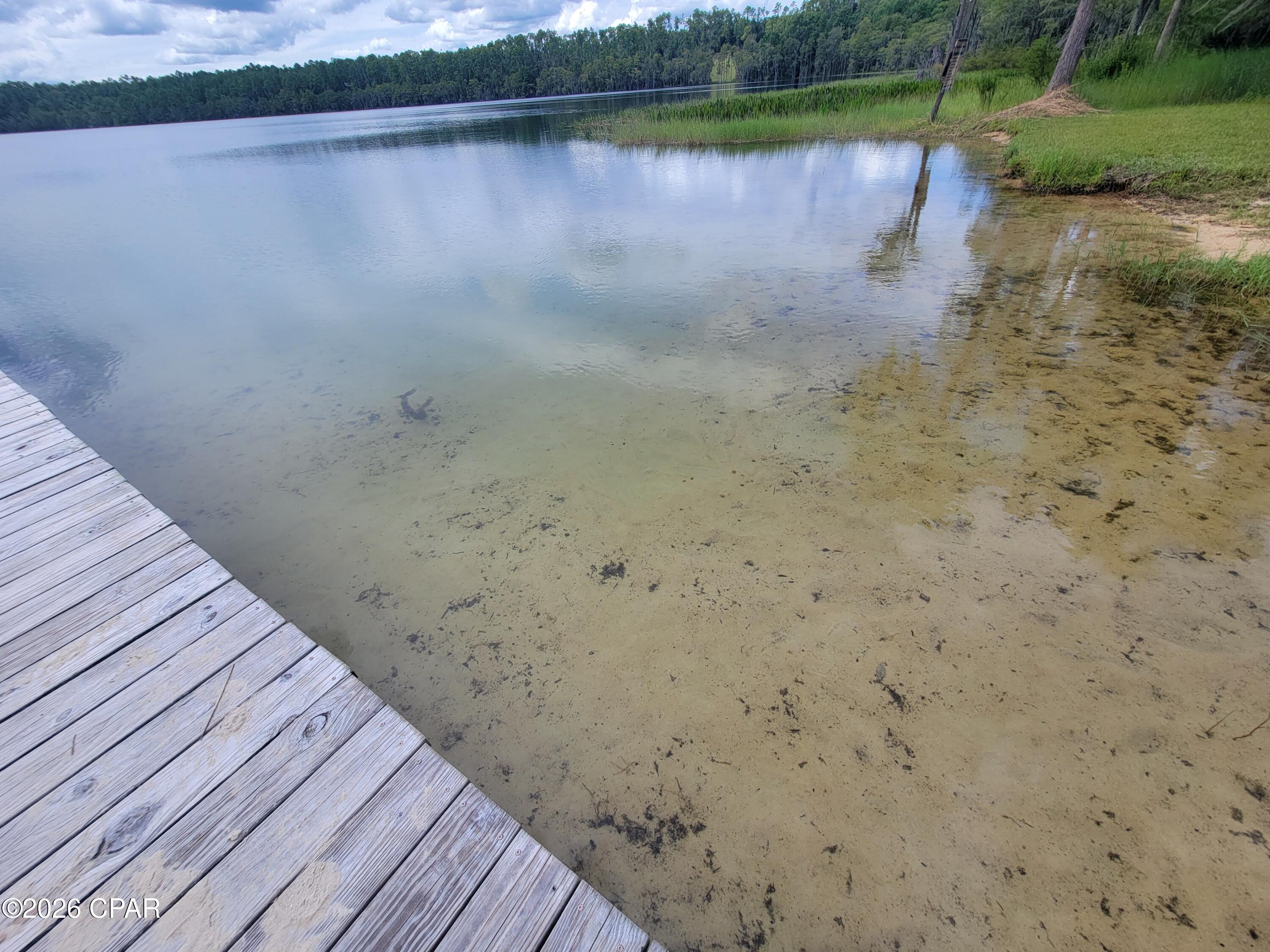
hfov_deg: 106.2
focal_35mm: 13
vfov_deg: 89.9
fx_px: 477
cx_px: 635
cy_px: 476
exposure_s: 1/1154
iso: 50
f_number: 2.2
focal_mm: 2.2
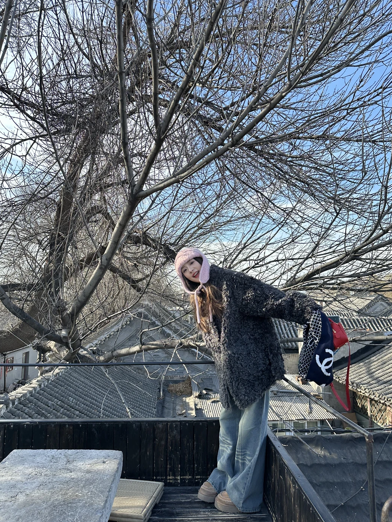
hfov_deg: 54.9
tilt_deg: +7.4
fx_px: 377
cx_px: 197
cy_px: 262
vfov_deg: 69.4
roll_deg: +0.0
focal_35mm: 25
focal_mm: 6.86
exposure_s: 1/1517
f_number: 1.78
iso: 80
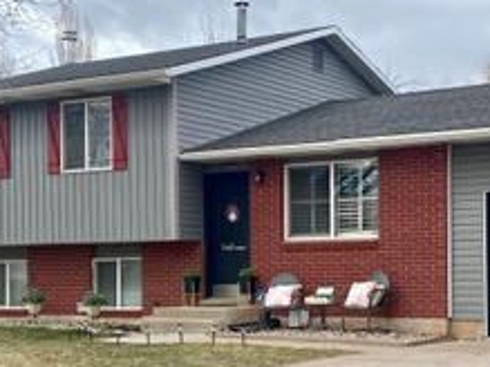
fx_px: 1075
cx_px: 380
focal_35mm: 76
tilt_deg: -0.5
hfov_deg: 25.3
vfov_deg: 19.2
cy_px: 300
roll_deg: -0.3
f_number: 1.8
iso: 32
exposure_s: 1/1727
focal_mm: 4.25
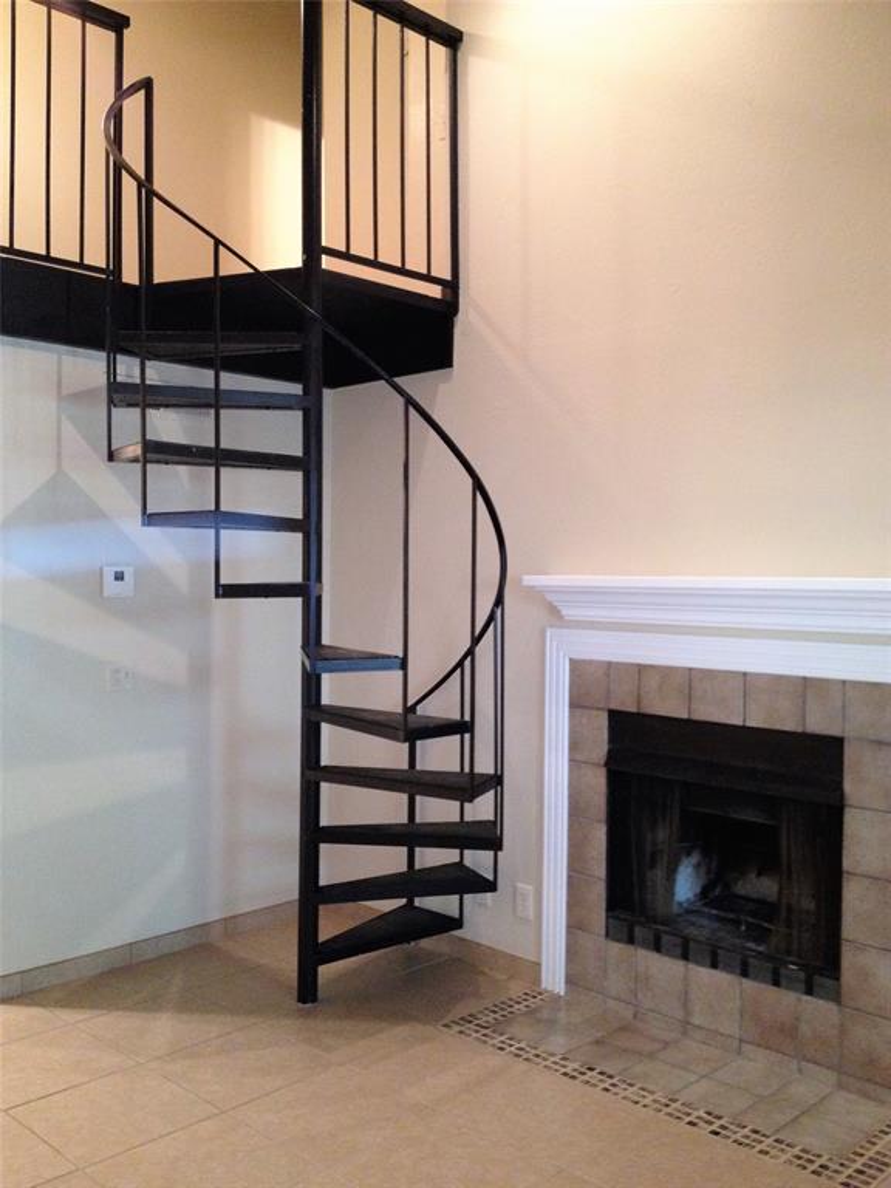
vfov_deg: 52.6
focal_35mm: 35
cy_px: 594
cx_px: 446
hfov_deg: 40.7
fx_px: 1201
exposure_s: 1/16
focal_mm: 4.28
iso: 320
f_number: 2.4
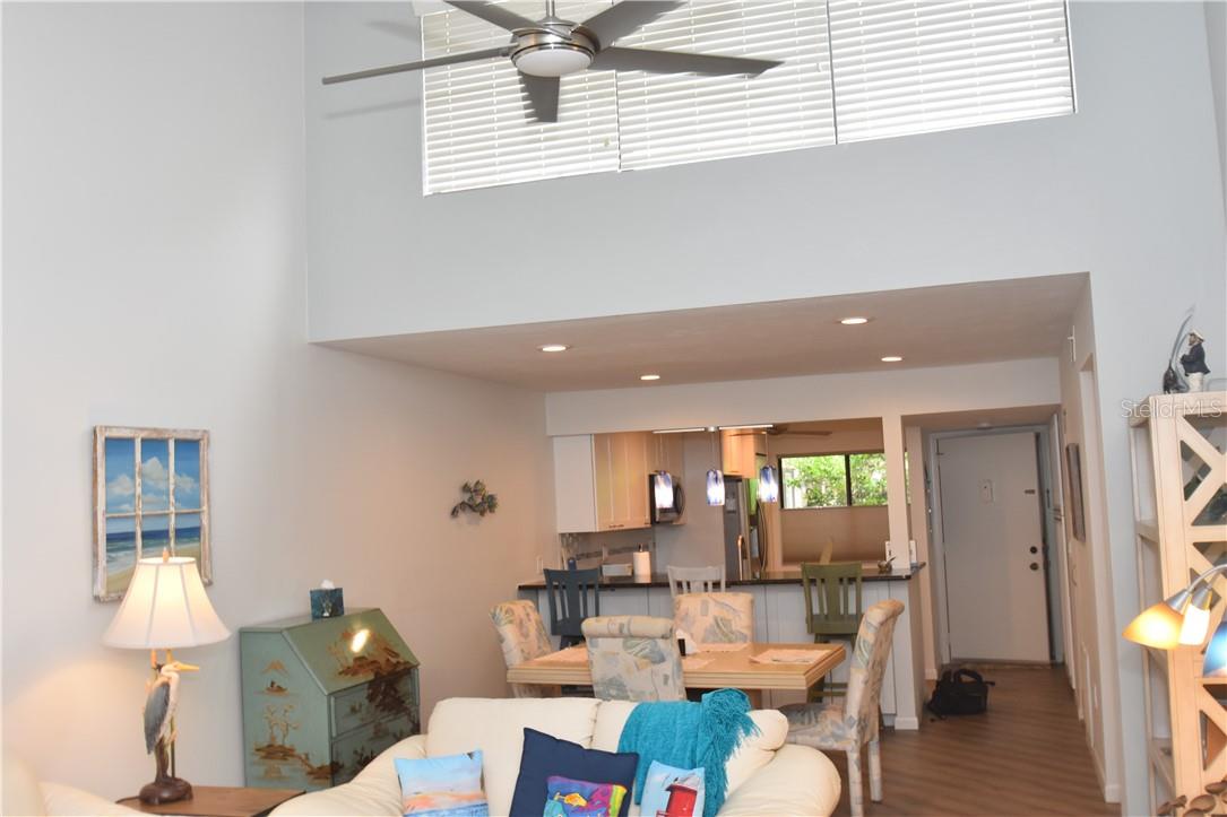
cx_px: 614
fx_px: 1227
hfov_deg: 53.1
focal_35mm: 36
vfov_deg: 36.9
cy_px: 408
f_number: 5
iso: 800
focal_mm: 24
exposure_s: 1/100
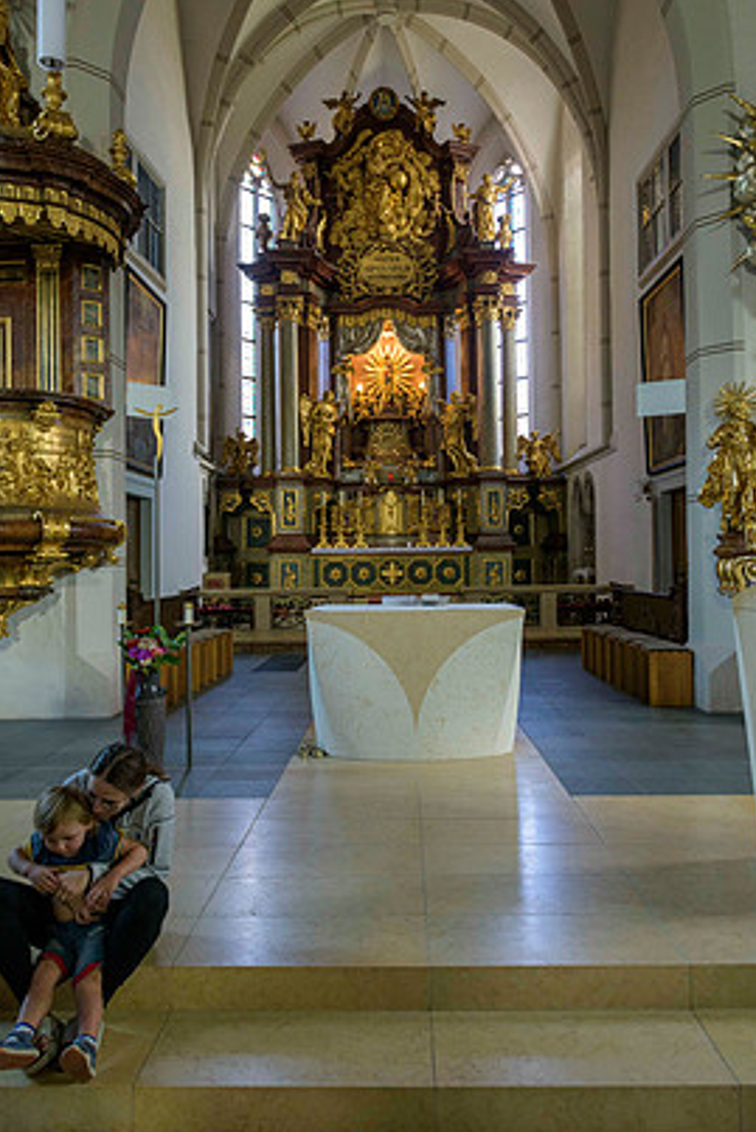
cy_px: 537
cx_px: 399
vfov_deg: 63.6
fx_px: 913
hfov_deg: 45.0
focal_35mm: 29
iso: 2500
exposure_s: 1/50
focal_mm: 26
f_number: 4
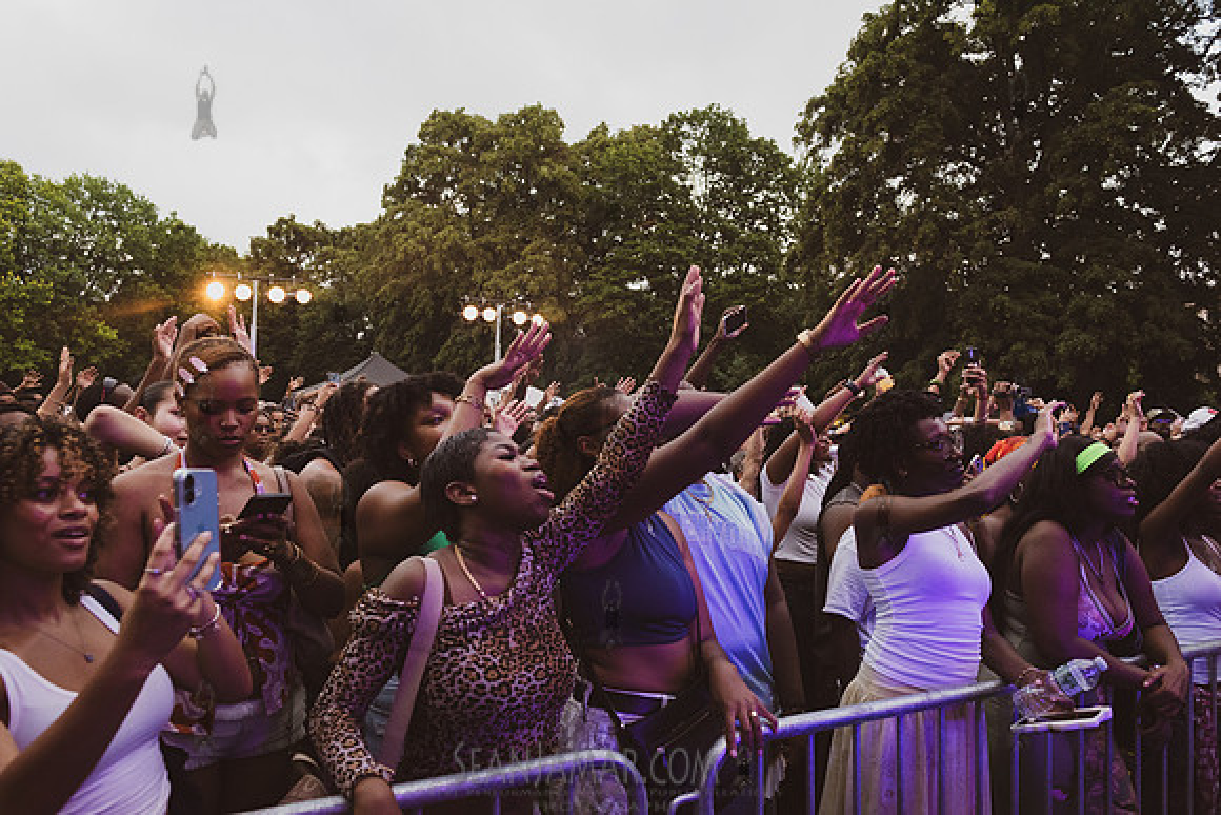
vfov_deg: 48.0
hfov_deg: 67.4
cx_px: 610
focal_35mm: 27
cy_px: 408
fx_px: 916
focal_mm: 27
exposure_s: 1/800
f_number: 4
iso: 4000
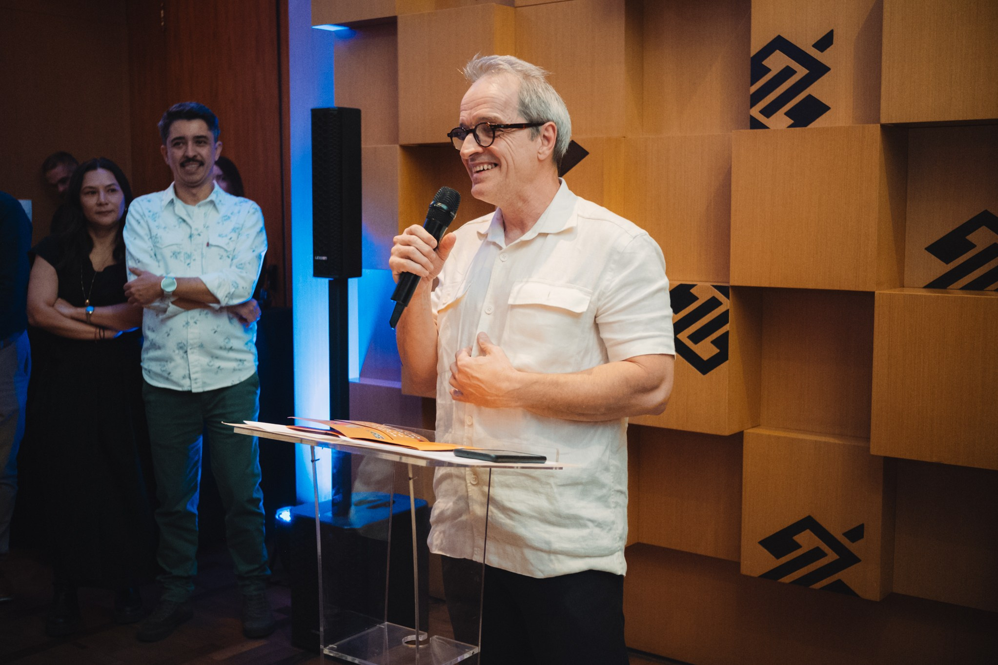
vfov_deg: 32.5
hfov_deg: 47.3
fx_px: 1140
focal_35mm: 41
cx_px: 500
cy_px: 333
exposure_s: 1/125
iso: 3200
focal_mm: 27
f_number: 3.2
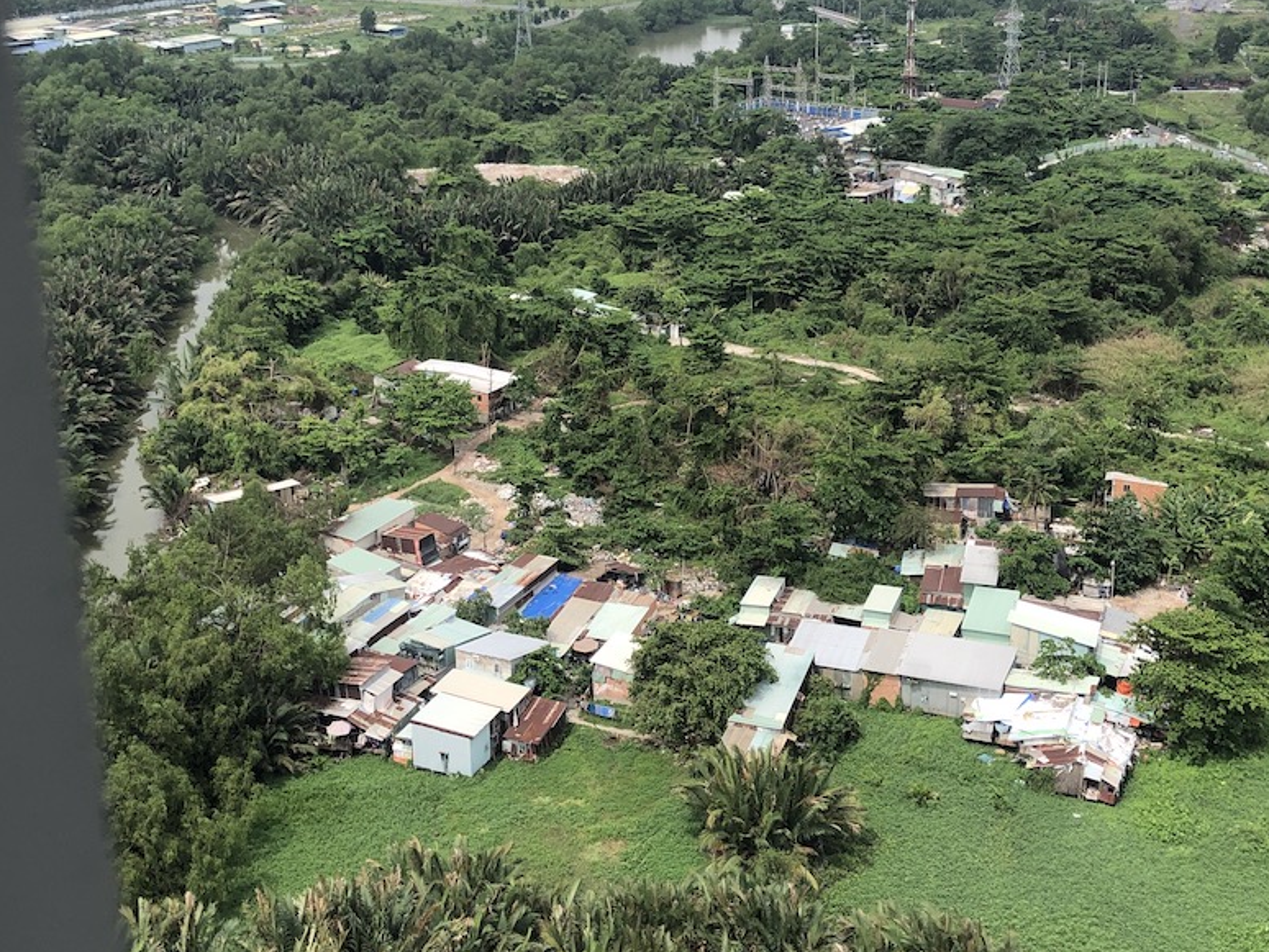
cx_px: 671
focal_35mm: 47
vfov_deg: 30.8
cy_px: 373
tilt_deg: -18.2
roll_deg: +1.1
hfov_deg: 40.4
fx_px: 1724
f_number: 1.8
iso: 20
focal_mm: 4
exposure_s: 1/1263
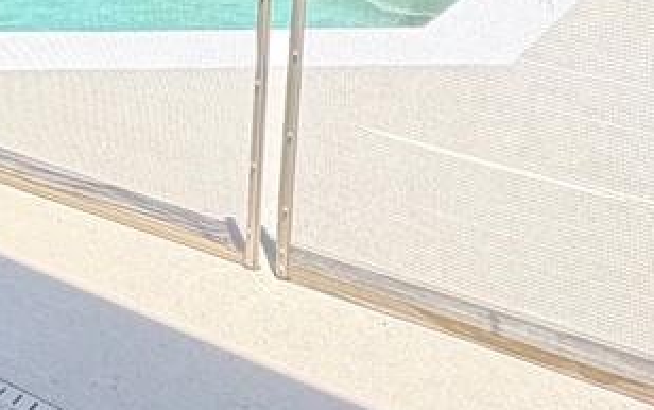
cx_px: -189
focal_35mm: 77
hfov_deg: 23.7
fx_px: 1373
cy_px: -370
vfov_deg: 14.5
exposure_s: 1/230
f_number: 2.2
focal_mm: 2.22
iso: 50
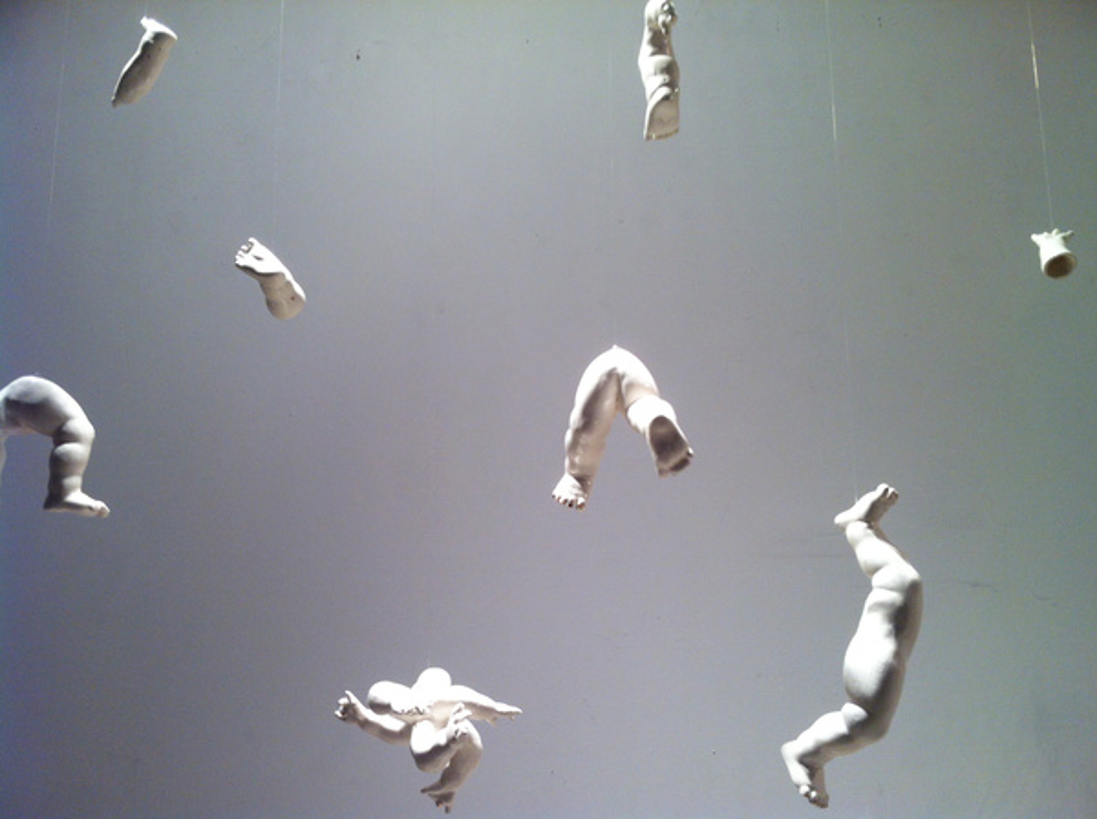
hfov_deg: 52.7
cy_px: 410
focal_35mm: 35
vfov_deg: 40.6
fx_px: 1107
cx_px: 548
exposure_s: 1/20
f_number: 2.8
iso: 80
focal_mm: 3.85
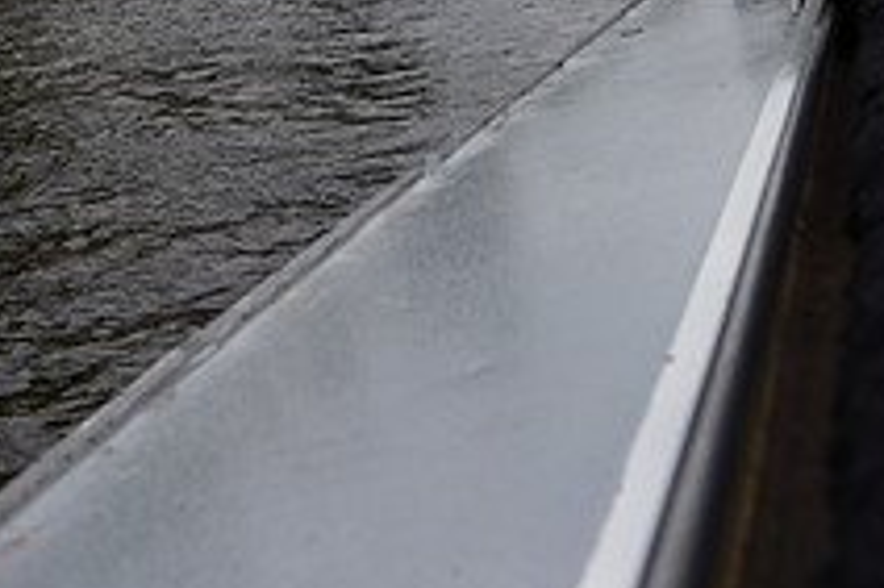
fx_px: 2086
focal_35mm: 85
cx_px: 288
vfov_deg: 15.3
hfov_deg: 23.8
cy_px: -177
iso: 140
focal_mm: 31
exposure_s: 1/400
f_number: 9
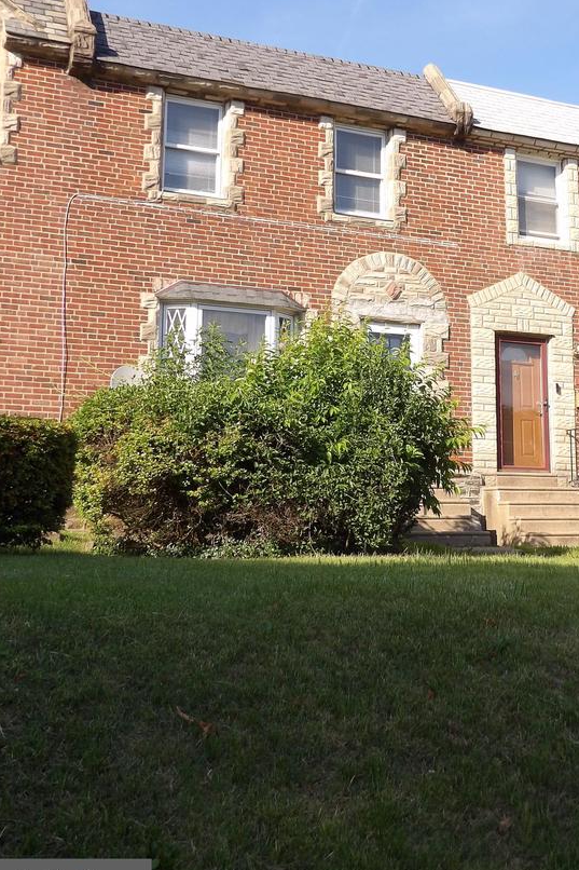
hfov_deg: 29.0
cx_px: 399
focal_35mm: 46
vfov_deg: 42.5
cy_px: 338
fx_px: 1110
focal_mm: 5.9
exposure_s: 1/515
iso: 100
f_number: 3.6
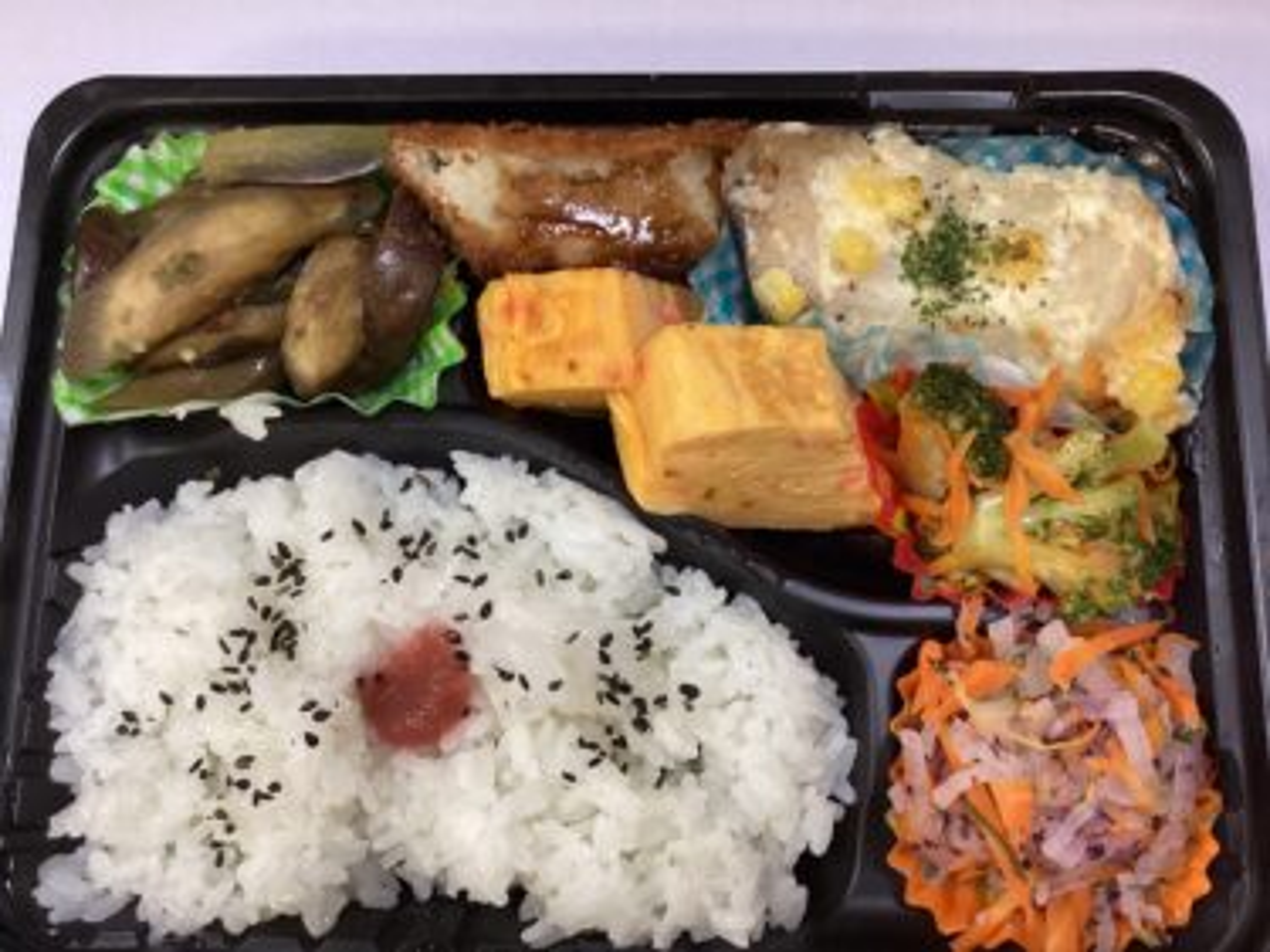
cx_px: 635
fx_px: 1137
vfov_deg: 45.4
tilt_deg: -78.4
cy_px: 476
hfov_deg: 58.4
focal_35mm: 31
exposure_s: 1/60
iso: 160
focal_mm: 3.3
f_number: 2.4
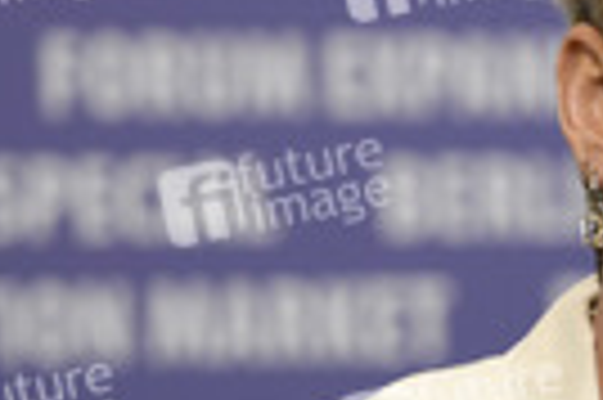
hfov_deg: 3.7
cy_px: 306
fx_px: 9285
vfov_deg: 2.5
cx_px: 785
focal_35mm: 555
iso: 1000
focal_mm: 165
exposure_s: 1/200
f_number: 3.5
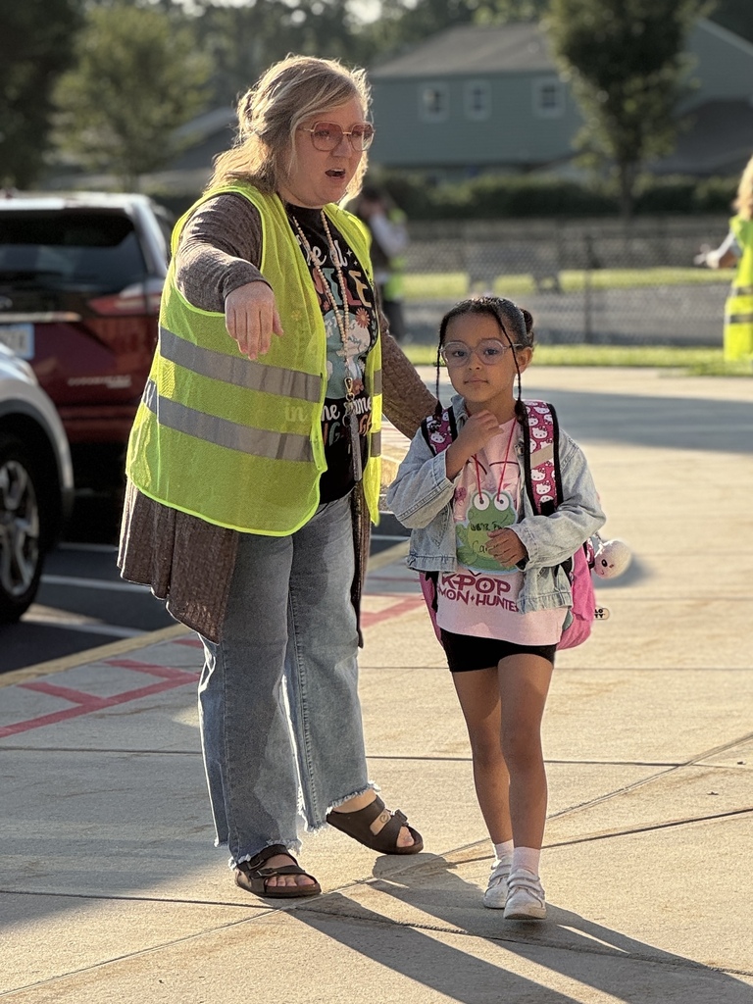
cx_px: 376
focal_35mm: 77
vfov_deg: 25.3
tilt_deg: -4.4
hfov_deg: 19.1
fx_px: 2233
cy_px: 502
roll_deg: +2.4
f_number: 2.8
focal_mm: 9
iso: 25
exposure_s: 1/508
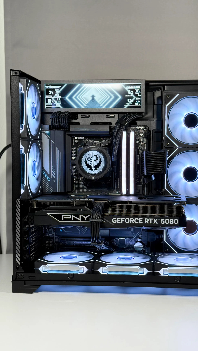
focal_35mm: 54
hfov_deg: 22.2
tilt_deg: -1.8
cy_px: 175
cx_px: 118
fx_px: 504
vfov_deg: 38.5
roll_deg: -0.5
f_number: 1.78
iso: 100
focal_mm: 6.76
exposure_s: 1/102
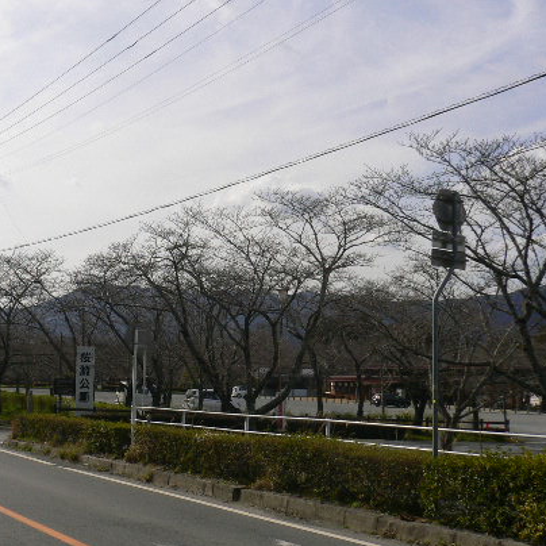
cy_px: 269
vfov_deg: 34.7
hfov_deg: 34.4
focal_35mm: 49
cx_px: 184
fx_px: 874
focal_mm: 5.8
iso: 100
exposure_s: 1/800
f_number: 5.6
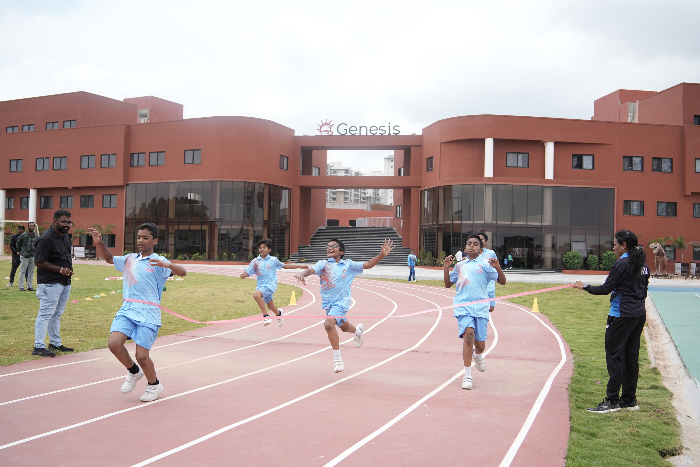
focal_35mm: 35
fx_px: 681
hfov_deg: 54.4
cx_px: 350
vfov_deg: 37.9
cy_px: 234
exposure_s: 1/1600
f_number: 5.6
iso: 400
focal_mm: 35
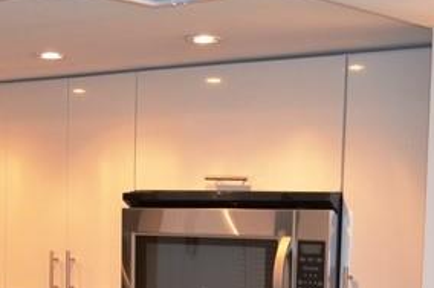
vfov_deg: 14.2
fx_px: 1119
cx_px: 86
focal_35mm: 93
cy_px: 335
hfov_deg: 21.7
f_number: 4
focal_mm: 22
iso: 900
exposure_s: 1/60
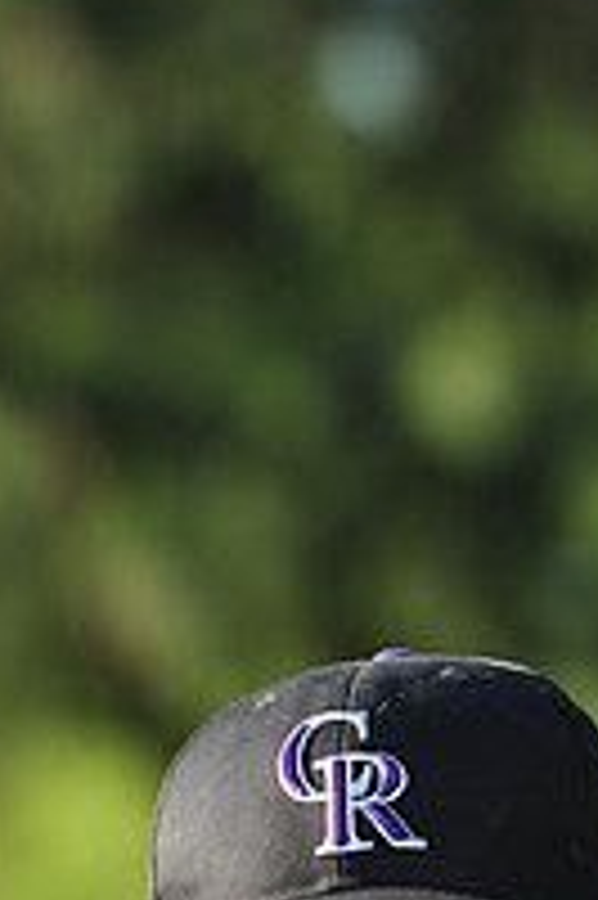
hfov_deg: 3.1
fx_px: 11206
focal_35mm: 449
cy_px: 1242
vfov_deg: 4.6
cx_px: 378
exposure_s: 1/400
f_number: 5
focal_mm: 155
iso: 200
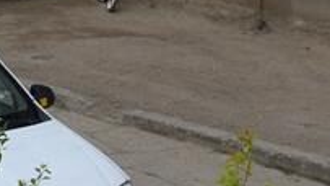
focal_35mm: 214
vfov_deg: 5.4
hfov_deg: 9.9
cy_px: -322
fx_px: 1869
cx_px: -60
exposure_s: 1/250
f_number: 8
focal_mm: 27
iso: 200
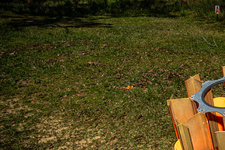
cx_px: 205
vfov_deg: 22.6
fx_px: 375
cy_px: 91
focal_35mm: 60
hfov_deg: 31.7
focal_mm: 30
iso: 80
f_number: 11
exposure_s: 1/250
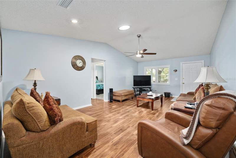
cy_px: 79
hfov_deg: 104.3
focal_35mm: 14
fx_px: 92
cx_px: 118
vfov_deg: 81.2
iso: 500
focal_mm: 14
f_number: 7.1
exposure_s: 1/2.5
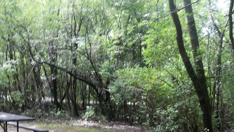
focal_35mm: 47
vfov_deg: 24.4
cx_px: 88
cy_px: 129
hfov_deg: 43.4
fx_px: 292
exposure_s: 1/60
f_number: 3.5
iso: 320
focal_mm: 4.9
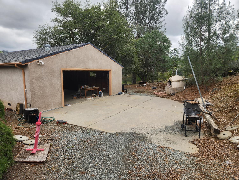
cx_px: 120
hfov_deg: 73.9
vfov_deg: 58.9
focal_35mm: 23
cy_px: 90
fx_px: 159
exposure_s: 1/820
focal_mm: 5.4
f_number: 1.8
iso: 20
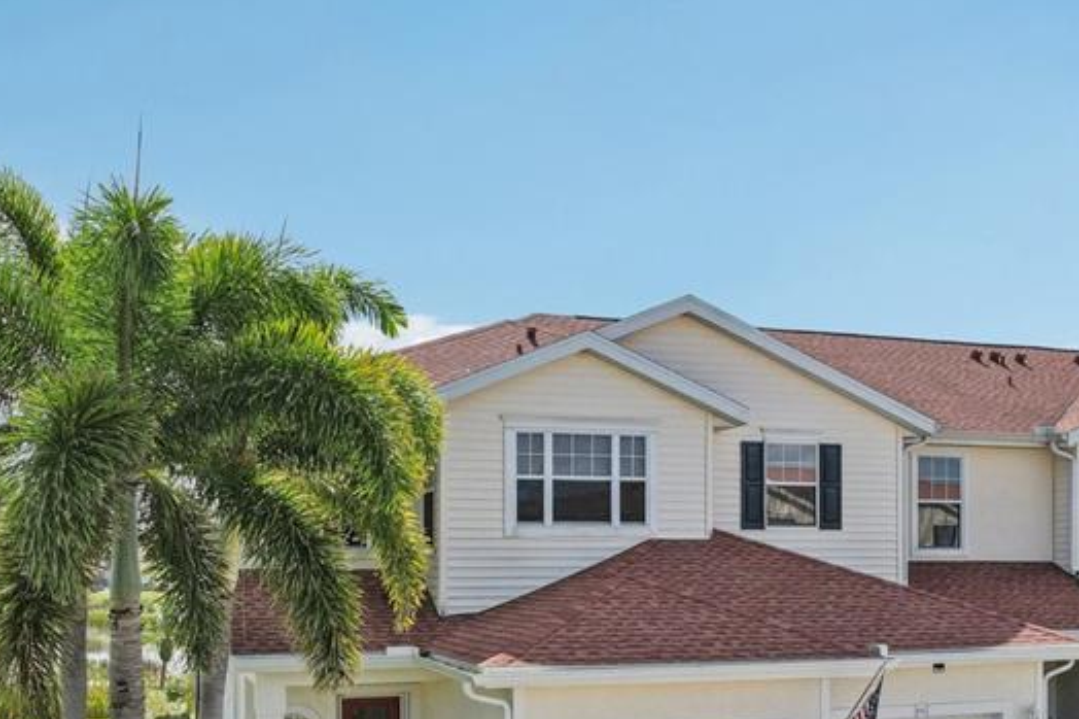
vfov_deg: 29.5
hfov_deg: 44.9
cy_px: 686
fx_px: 1288
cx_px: 700
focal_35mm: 43
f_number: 2.8
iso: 100
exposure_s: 1/2500
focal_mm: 8.4
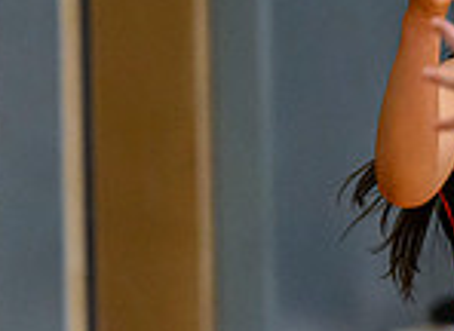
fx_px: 12781
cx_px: 596
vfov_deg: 1.5
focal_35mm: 984
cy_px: 105
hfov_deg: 2.0
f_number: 3.5
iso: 6400
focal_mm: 200
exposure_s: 1/1000
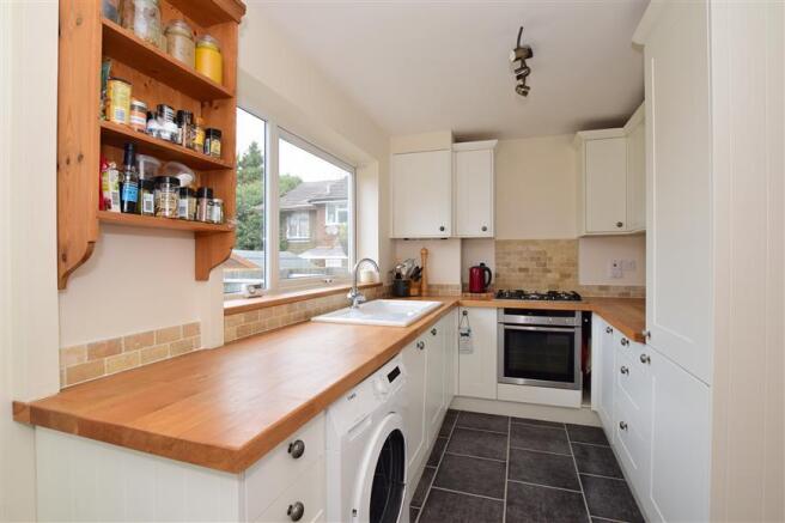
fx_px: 376
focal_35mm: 17
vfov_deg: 69.6
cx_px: 392
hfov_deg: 92.5
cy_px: 262
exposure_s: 1/13
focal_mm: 11.5
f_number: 6.3
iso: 400
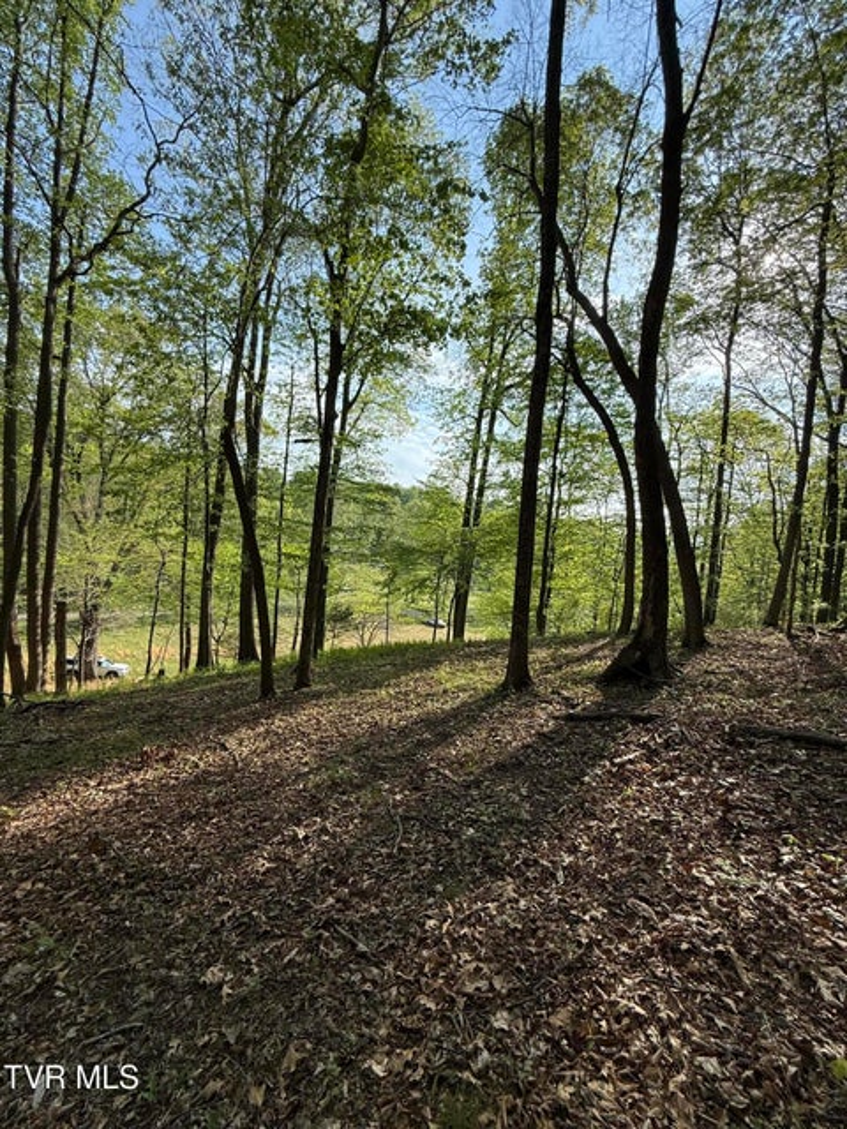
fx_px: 457
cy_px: 564
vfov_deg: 102.1
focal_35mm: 14
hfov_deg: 85.7
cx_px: 424
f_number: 2.2
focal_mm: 2.22
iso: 64
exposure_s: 1/1017
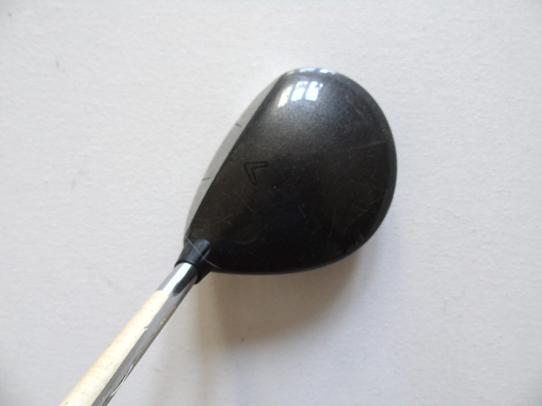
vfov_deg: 54.9
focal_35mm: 25
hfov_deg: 69.4
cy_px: 203
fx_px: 391
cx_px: 271
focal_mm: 4.4
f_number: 3.4
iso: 320
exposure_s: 1/30
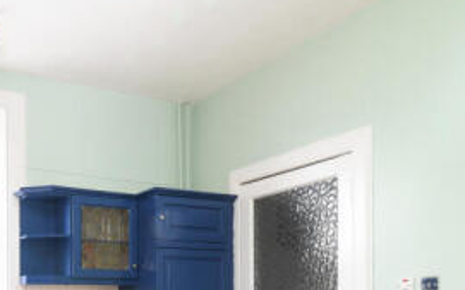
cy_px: 296
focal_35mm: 37
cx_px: 98
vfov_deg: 31.5
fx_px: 469
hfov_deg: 49.9
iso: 320
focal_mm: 10
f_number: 9
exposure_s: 1/2.5
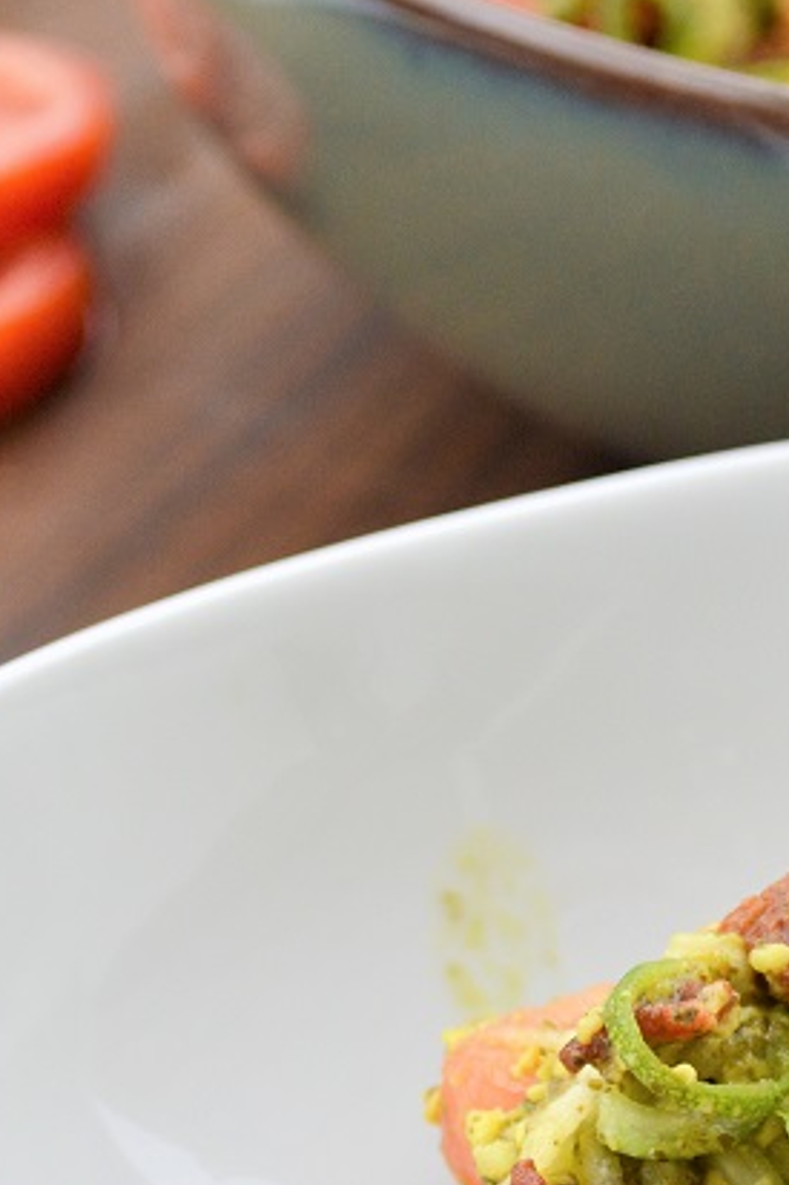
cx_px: 637
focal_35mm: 131
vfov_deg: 15.5
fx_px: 4310
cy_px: 1050
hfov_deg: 10.4
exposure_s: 1/500
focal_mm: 40
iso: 720
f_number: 5.3
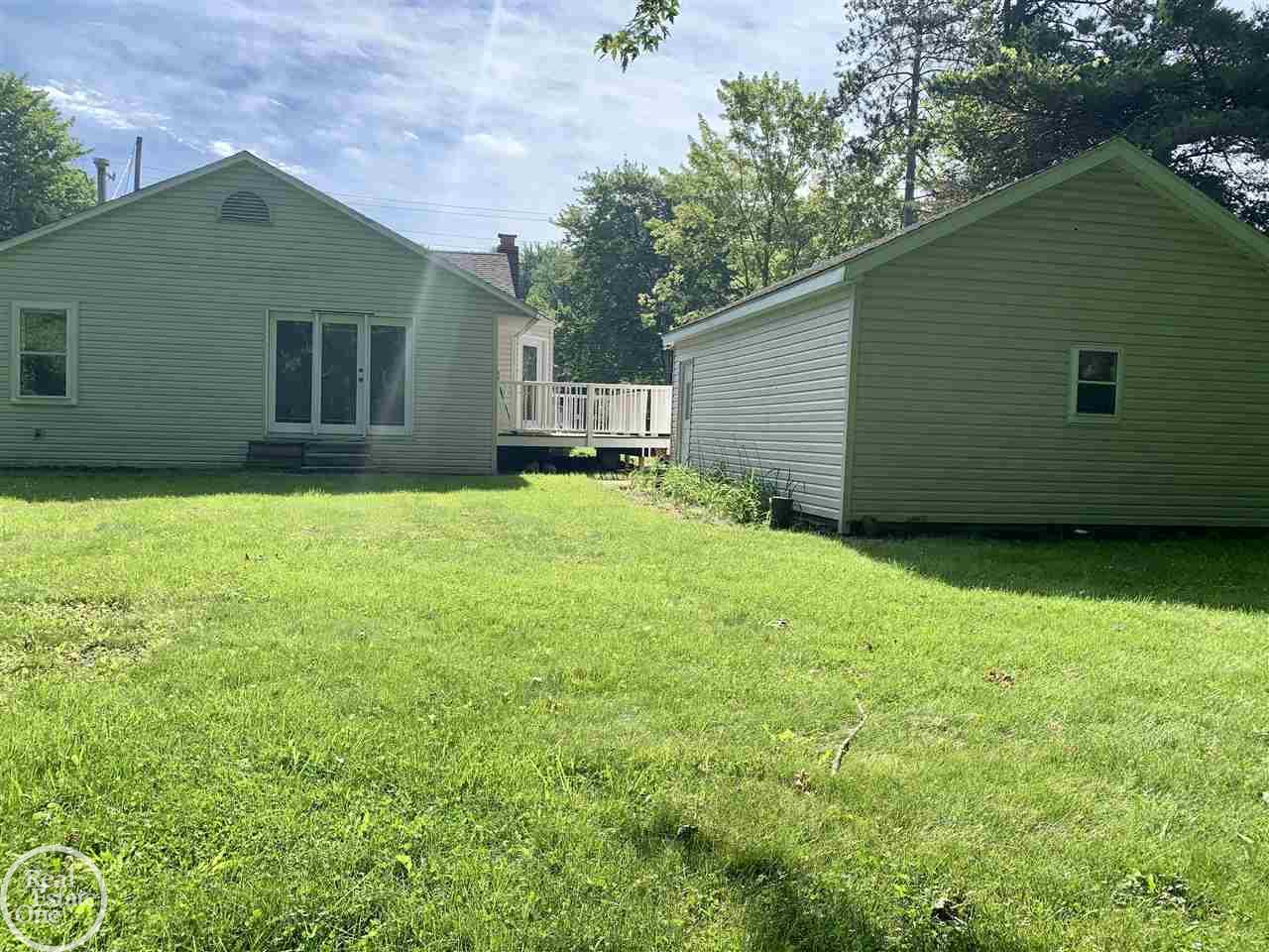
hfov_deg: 67.3
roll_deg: -1.2
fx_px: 953
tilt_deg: -3.2
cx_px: 634
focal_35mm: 26
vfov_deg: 53.1
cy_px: 476
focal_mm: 4.25
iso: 25
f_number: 1.8
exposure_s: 1/1610
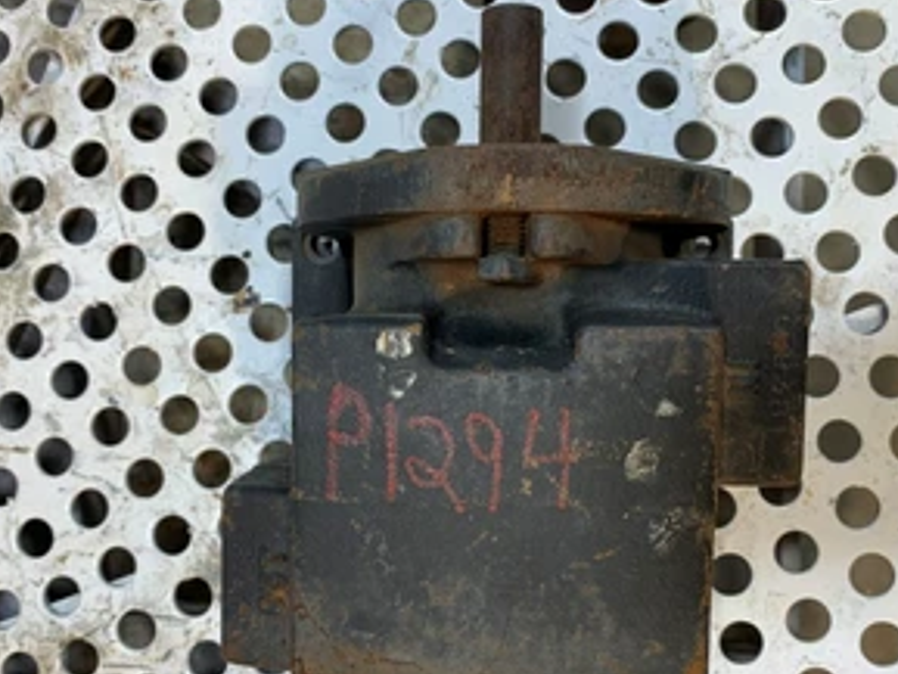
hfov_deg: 51.3
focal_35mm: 36
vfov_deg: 39.5
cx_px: 419
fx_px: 934
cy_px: 401
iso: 100
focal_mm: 4.25
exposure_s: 1/120
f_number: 1.8
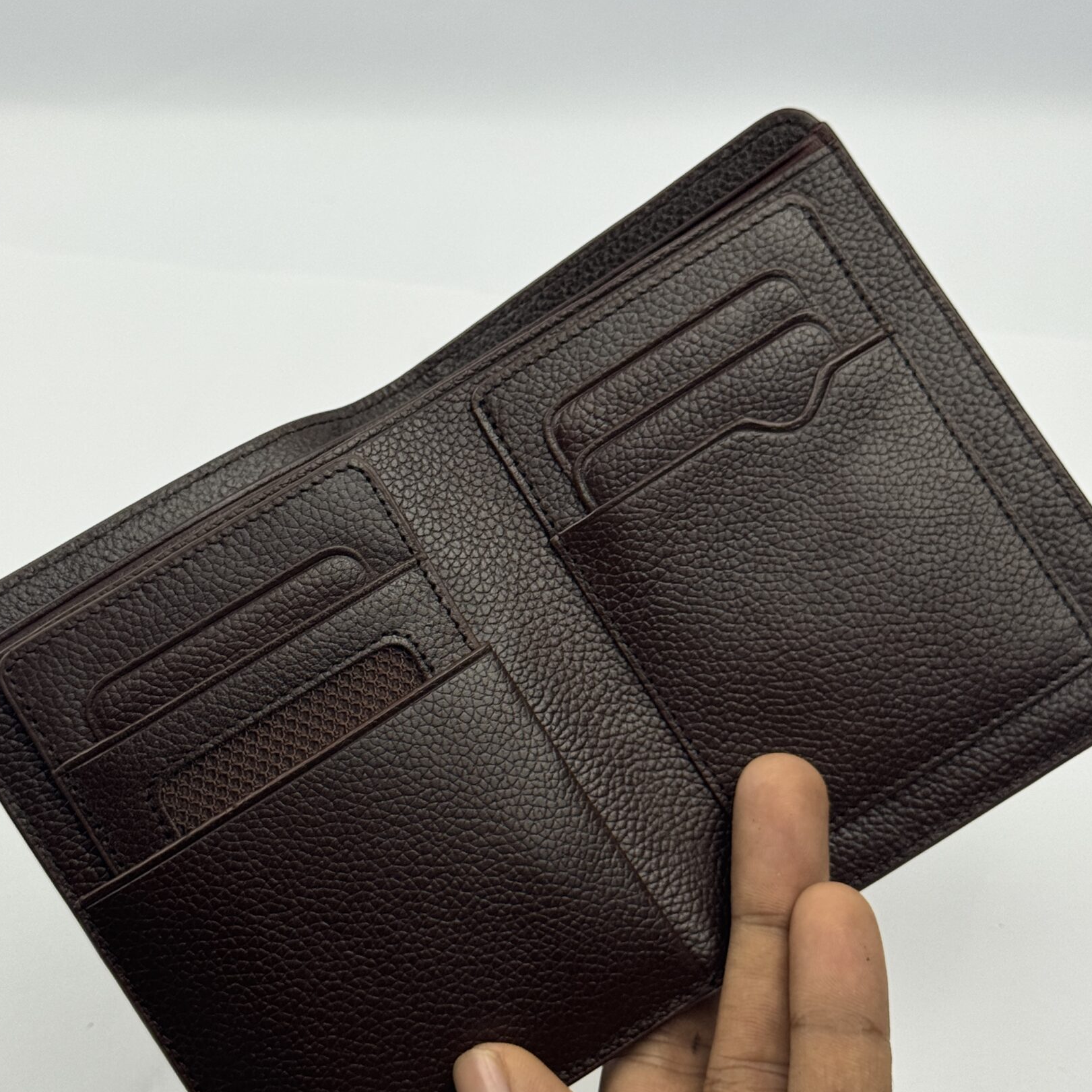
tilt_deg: -40.3
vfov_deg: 25.7
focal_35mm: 67
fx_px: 2391
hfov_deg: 25.7
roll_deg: +8.6
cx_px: 529
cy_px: 537
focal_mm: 6.76
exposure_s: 1/404
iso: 64
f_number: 1.78
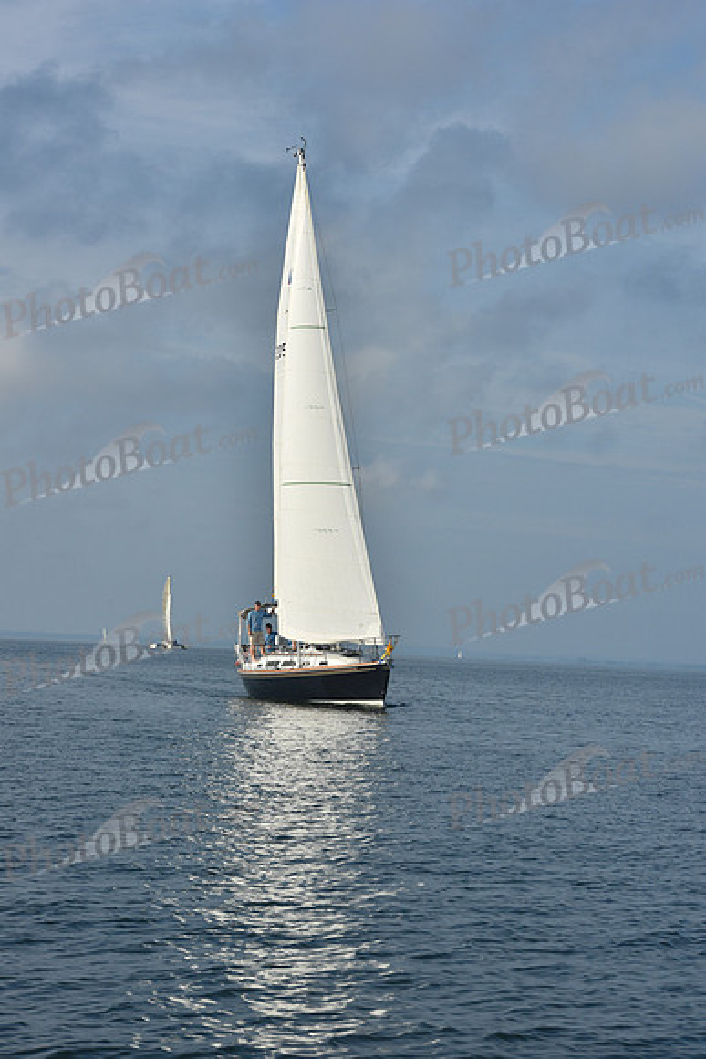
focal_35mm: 98
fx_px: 2881
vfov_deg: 20.8
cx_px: 353
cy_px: 530
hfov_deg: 14.0
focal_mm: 98
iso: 320
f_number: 13
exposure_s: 1/800
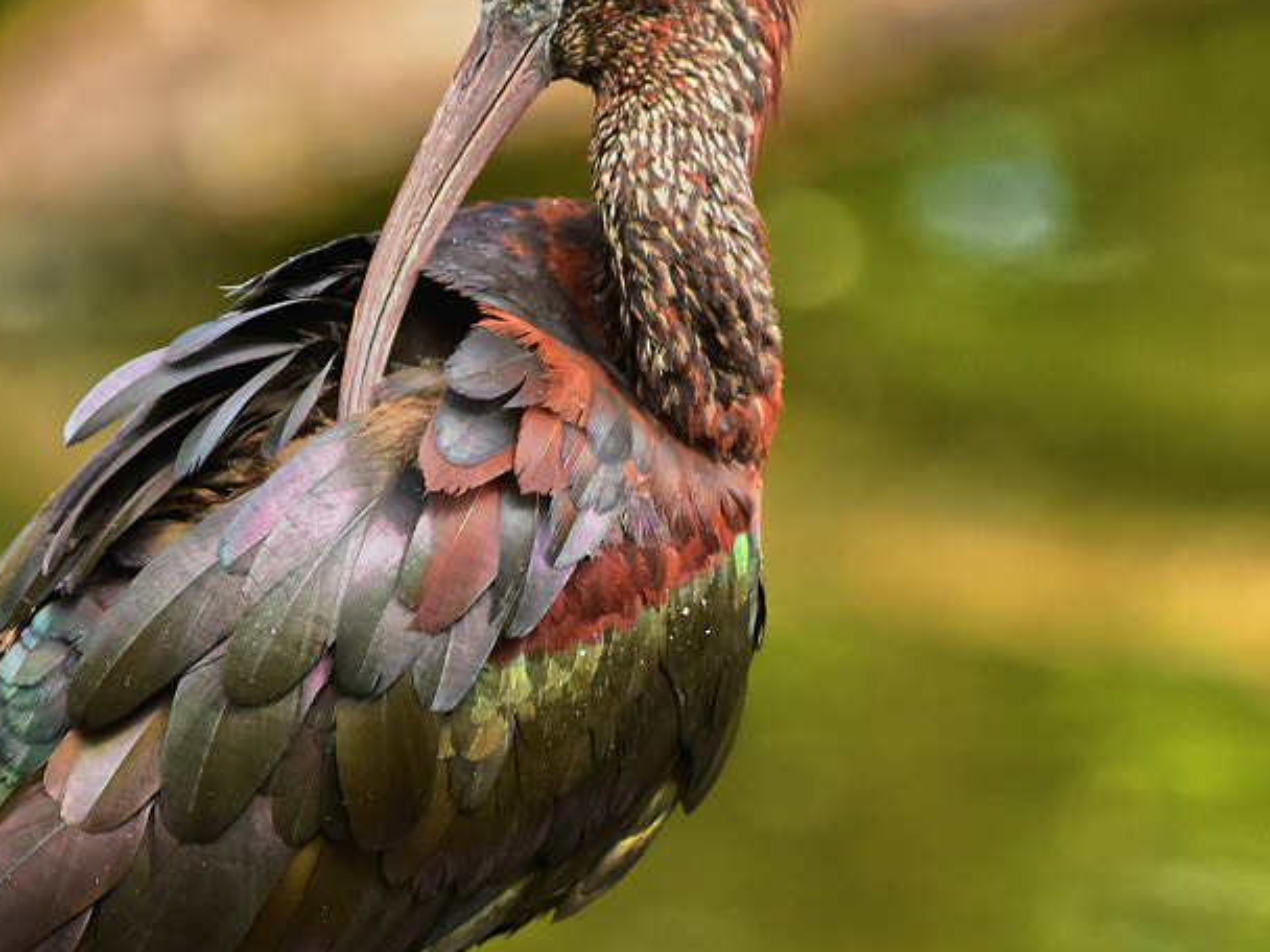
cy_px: 768
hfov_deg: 3.0
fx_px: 24141
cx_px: 169
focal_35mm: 658
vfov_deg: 2.3
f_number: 5.6
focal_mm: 260
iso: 1400
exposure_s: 1/500
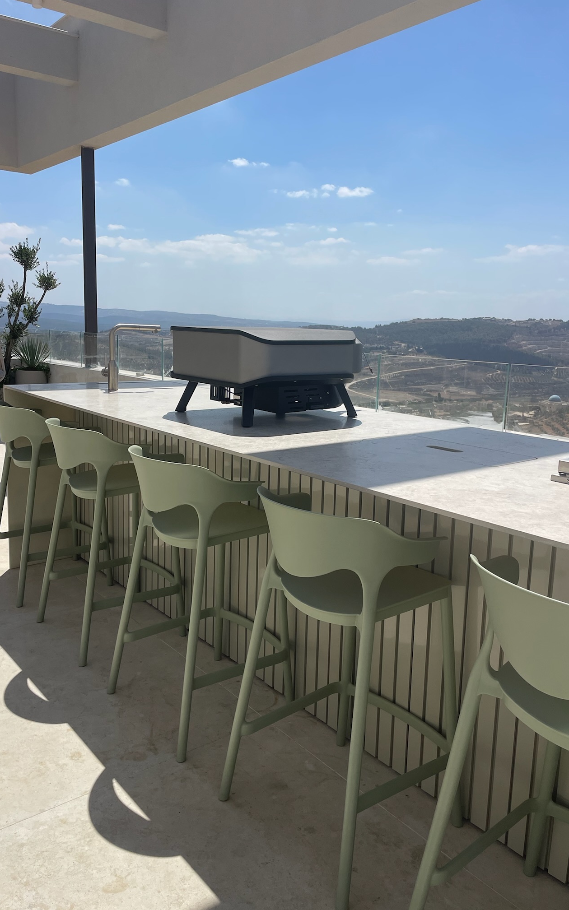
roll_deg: +0.0
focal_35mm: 28
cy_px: 455
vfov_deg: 66.5
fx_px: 695
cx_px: 266
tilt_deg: -10.0
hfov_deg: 44.5
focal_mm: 4.2
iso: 50
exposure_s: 1/9091
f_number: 1.6
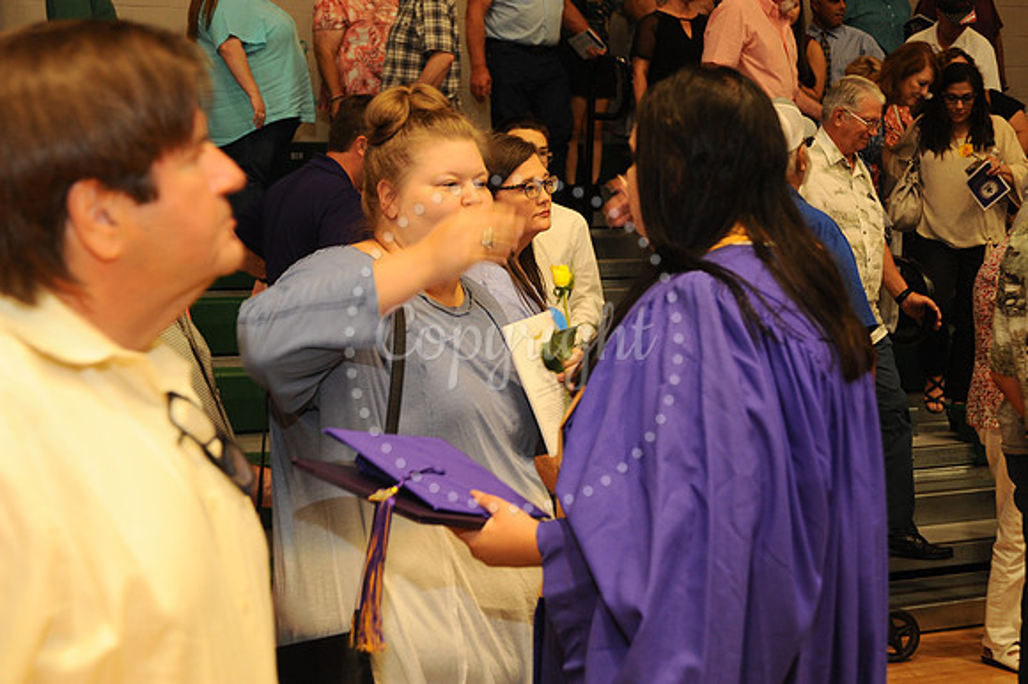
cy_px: 342
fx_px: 1598
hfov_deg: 35.7
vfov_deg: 24.2
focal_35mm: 56
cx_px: 514
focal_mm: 56
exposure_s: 1/60
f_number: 5.6
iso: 1250
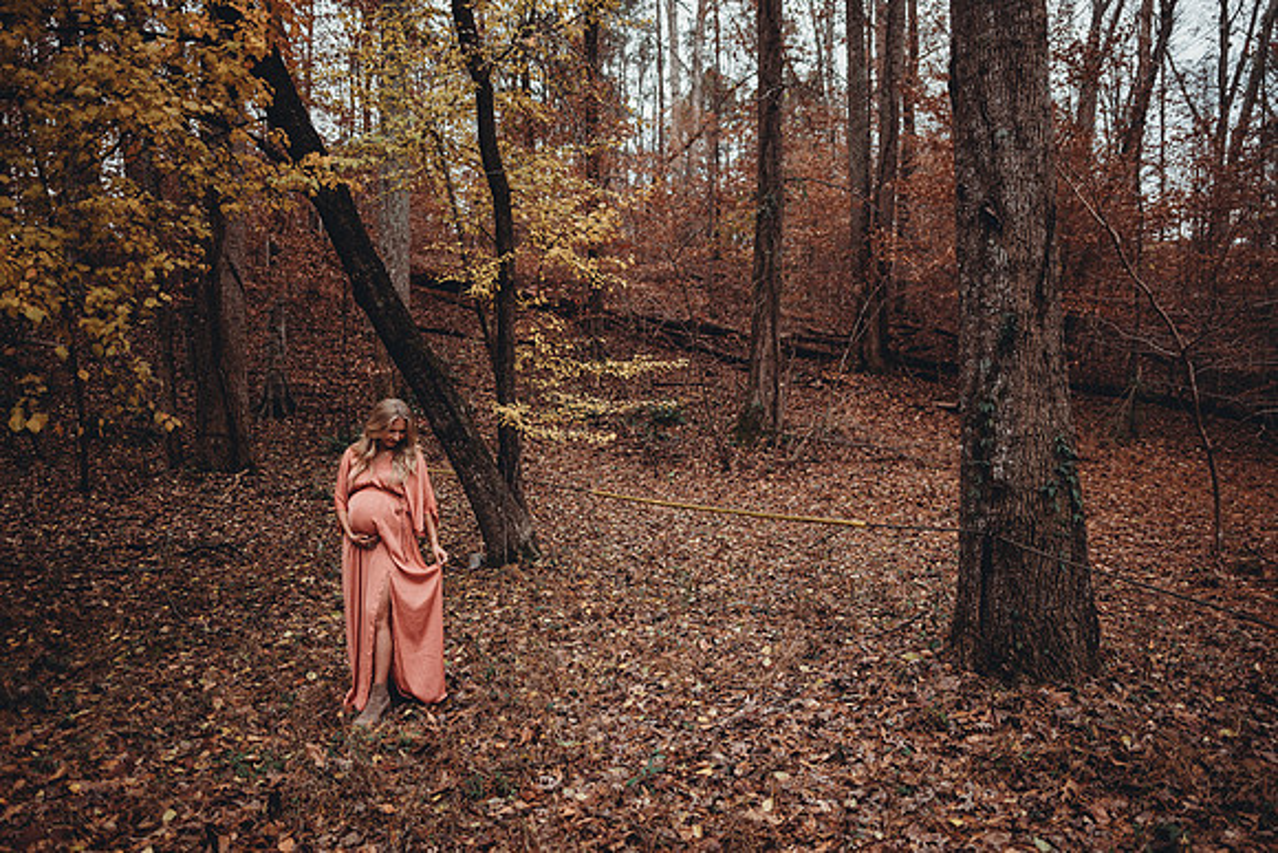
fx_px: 852
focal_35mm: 24
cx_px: 639
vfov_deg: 53.2
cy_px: 426
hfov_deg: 73.7
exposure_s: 1/160
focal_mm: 24
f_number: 1.8
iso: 125
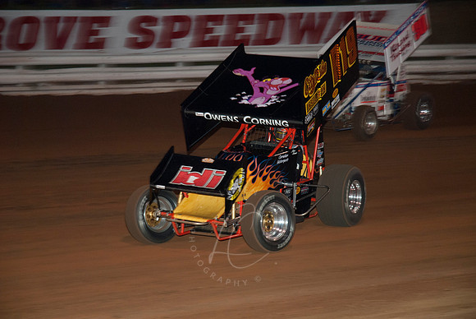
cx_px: 238
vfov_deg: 13.1
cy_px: 160
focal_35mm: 105
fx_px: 1390
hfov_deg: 19.4
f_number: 4.5
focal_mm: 70
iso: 250
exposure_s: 1/125
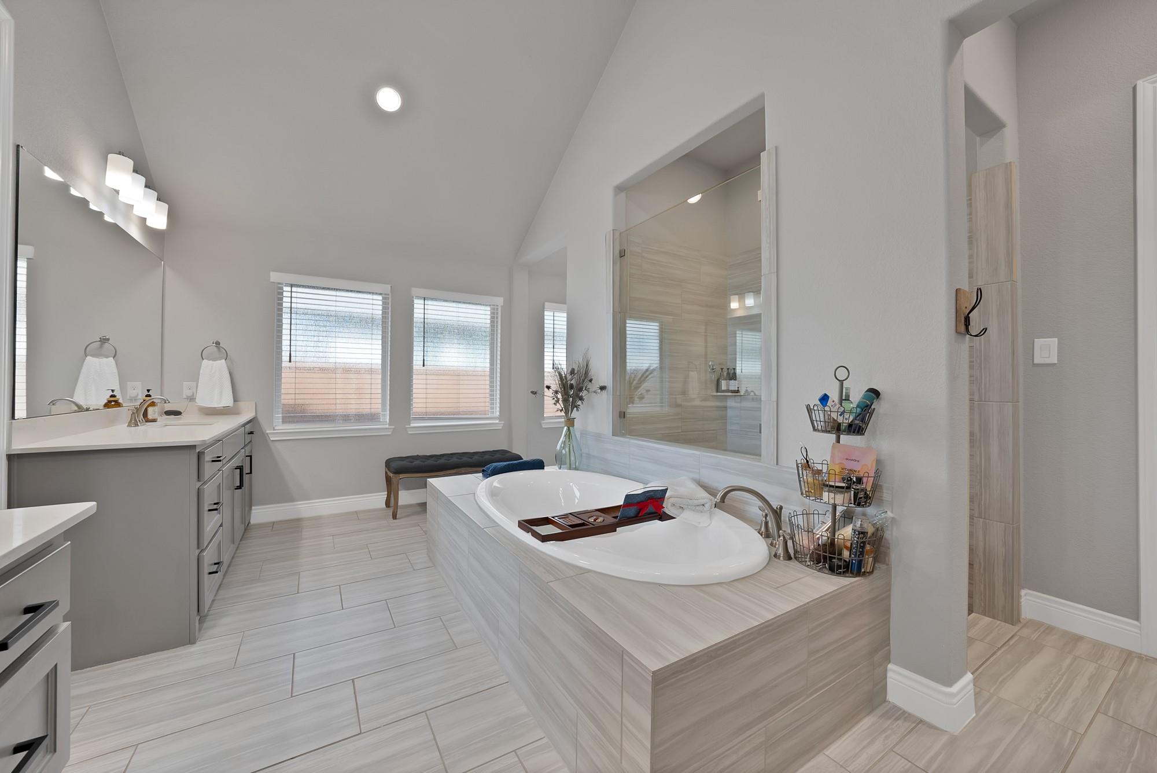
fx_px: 386
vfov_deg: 90.1
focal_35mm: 12
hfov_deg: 112.6
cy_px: 386
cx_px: 578
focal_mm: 12
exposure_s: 1/10
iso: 640
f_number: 9
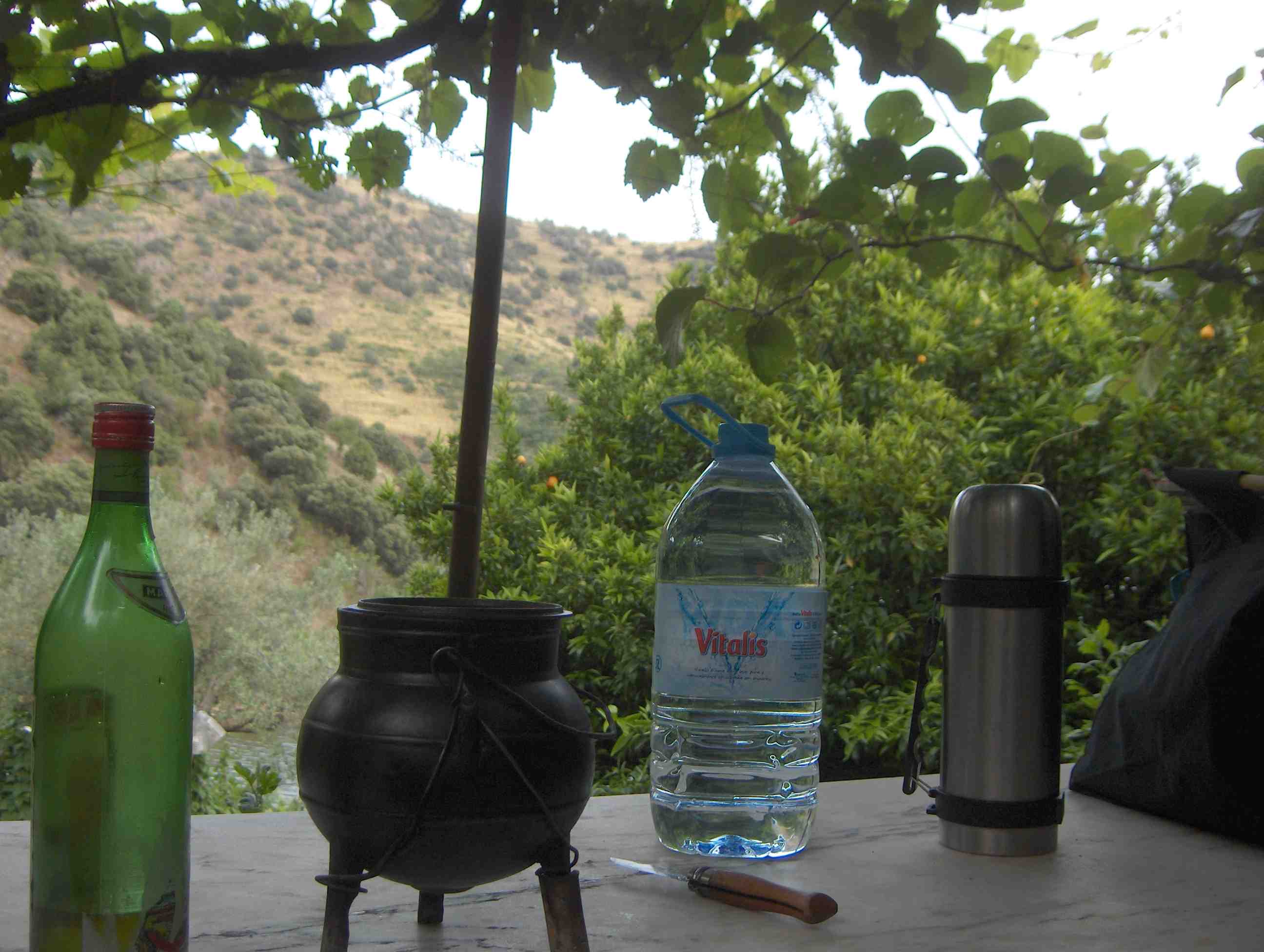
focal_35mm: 39
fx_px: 1426
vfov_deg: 36.9
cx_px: 632
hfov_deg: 47.8
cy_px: 476
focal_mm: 8
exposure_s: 1/226
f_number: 2.8
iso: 110
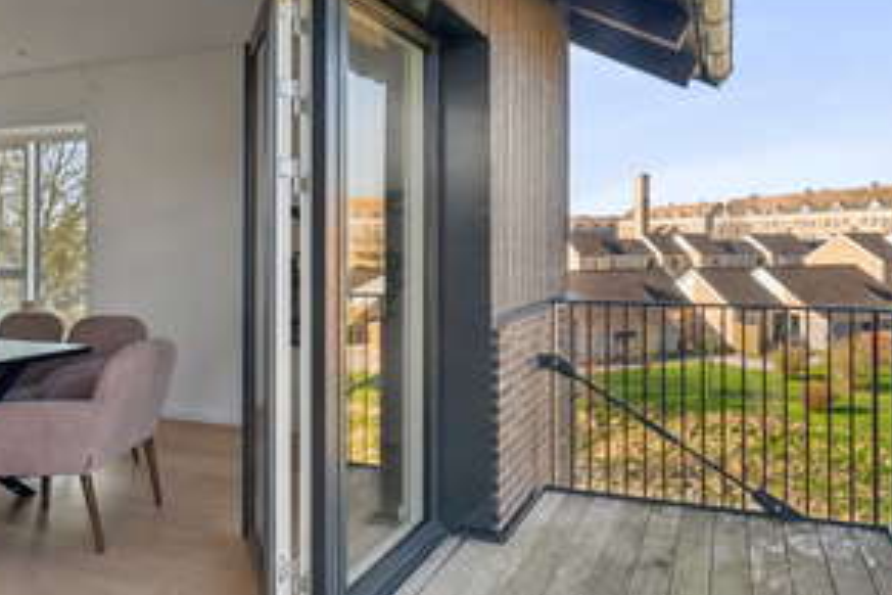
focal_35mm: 26
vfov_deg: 49.3
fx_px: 644
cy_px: 239
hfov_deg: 68.4
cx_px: 552
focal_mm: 12
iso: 200
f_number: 8
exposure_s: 1/160
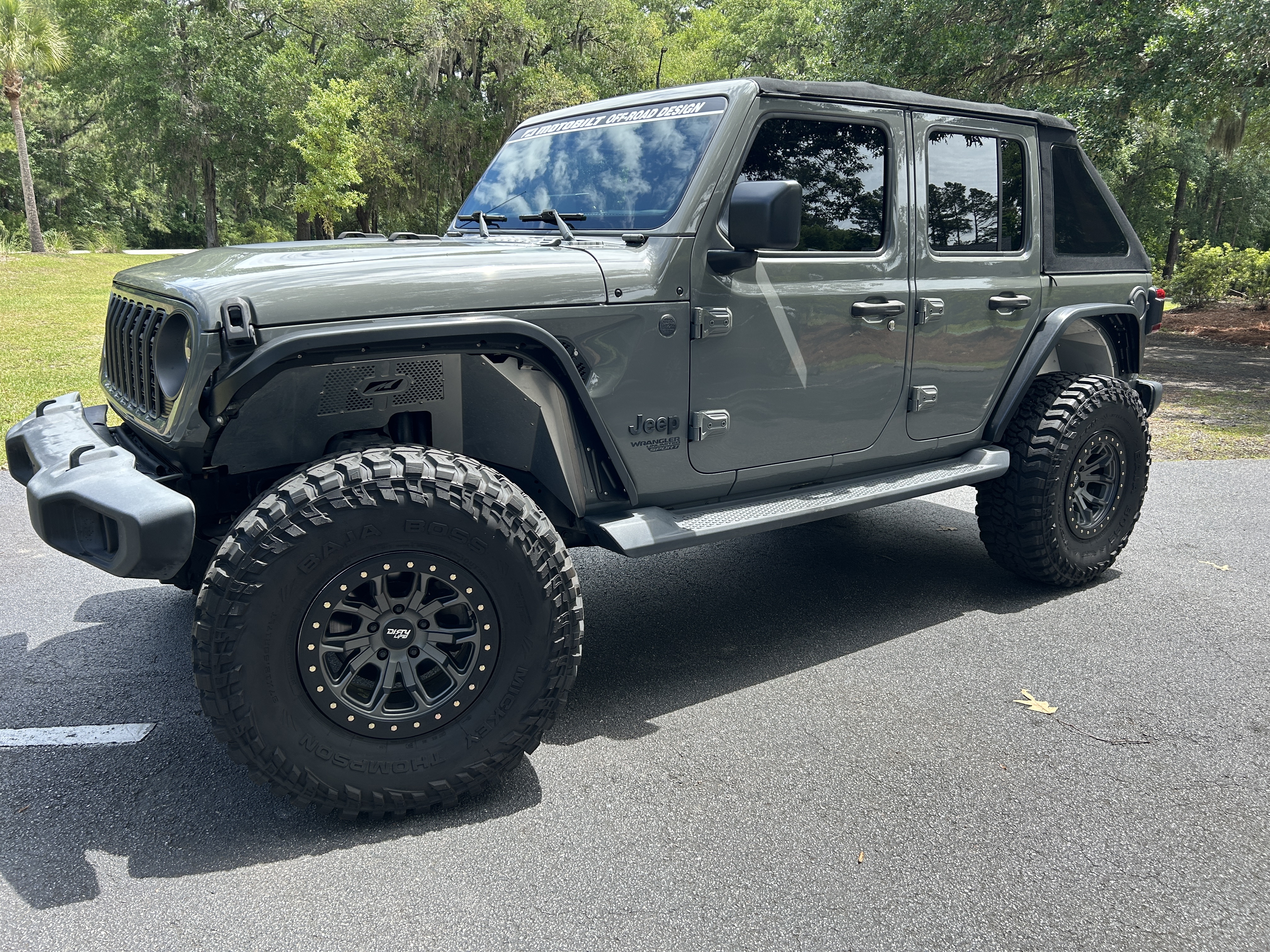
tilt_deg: -14.3
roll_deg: -1.5
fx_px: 954
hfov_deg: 67.3
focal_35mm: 26
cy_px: 476
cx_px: 635
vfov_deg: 53.1
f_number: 1.5
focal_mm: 5.7
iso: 50
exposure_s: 1/1147
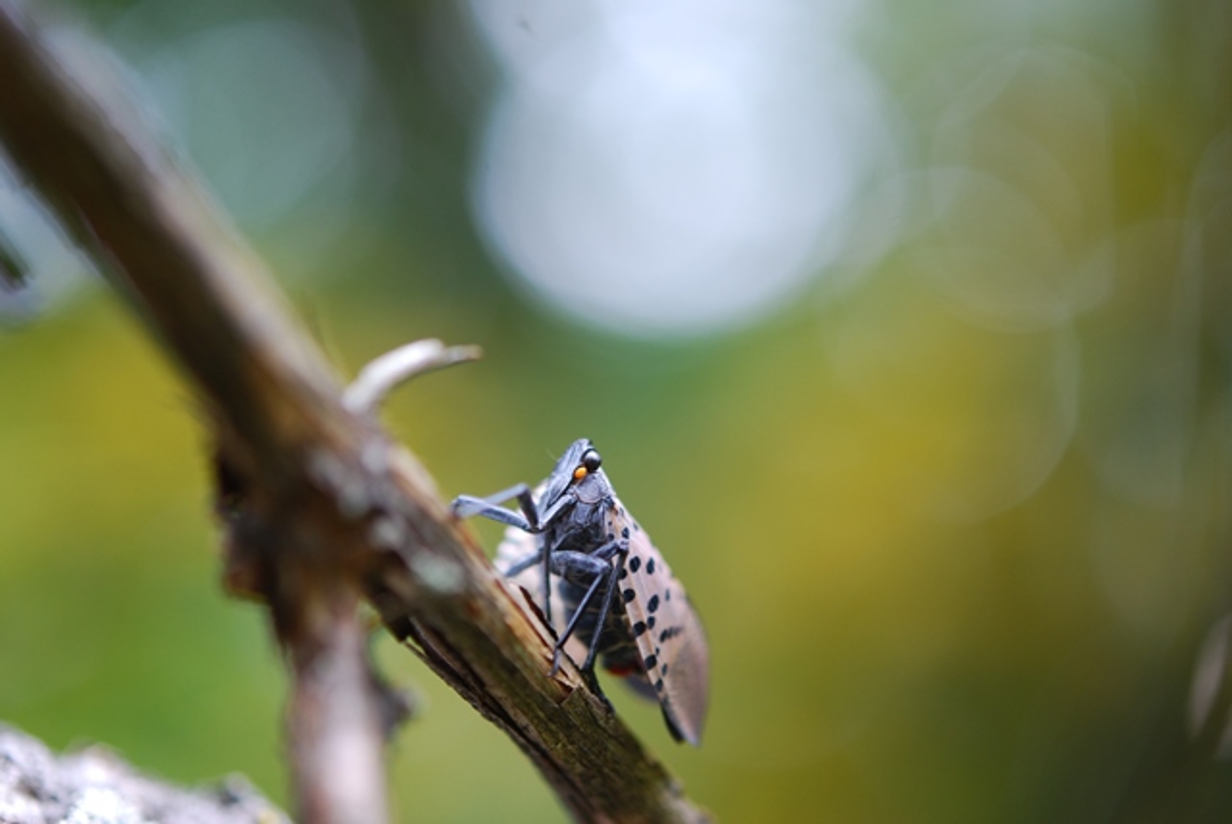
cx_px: 616
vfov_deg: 15.2
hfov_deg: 22.6
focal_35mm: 90
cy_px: 412
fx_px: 3083
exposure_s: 1/125
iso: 200
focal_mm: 60
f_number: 3.5
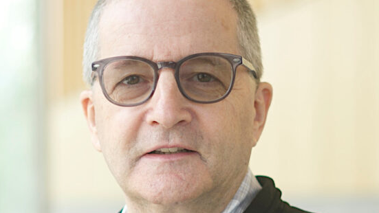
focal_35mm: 57
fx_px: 573
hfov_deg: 36.6
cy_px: 110
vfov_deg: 21.1
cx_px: 177
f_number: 1.8
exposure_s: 1/640
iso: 160
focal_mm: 50
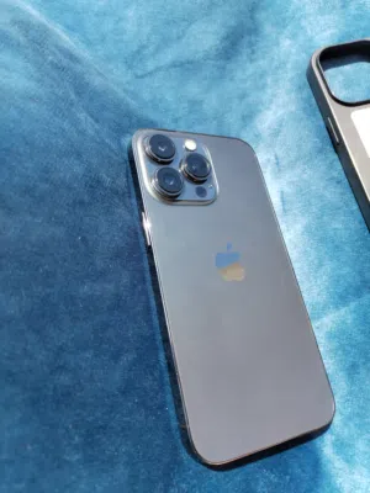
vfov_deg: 67.3
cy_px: 246
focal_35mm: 26
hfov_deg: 53.1
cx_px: 185
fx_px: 371
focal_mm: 4.75
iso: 100
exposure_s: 1/505
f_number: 1.8
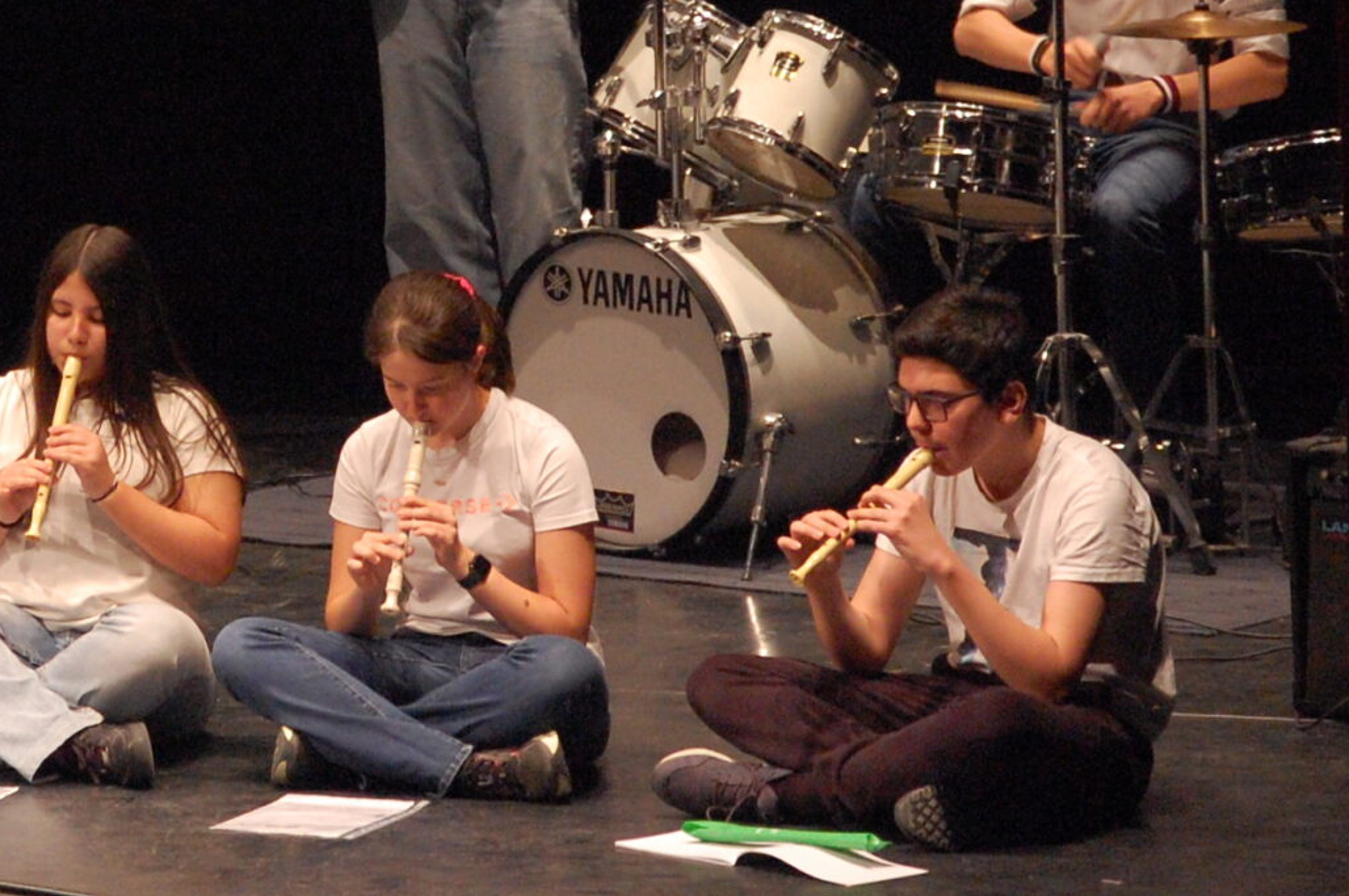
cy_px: -153
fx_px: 10490
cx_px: -207
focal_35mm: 280
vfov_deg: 4.9
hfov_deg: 7.3
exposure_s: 1/100
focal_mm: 75
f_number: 6.3
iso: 1600
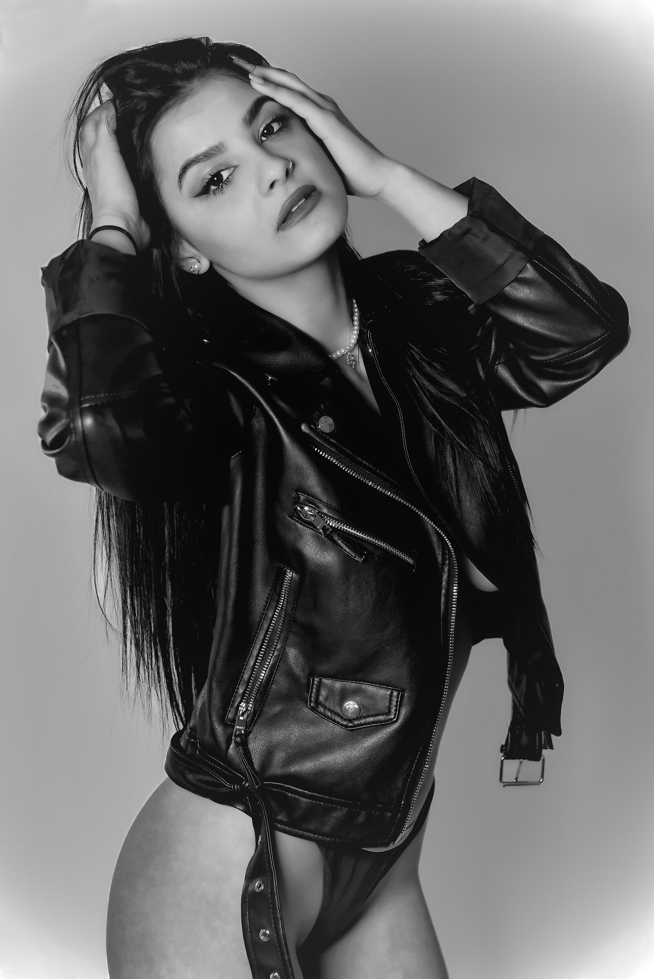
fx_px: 1688
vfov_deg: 32.4
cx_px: 327
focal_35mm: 62
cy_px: 490
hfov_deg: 21.9
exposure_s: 1/125
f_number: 6.3
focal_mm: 62
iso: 800
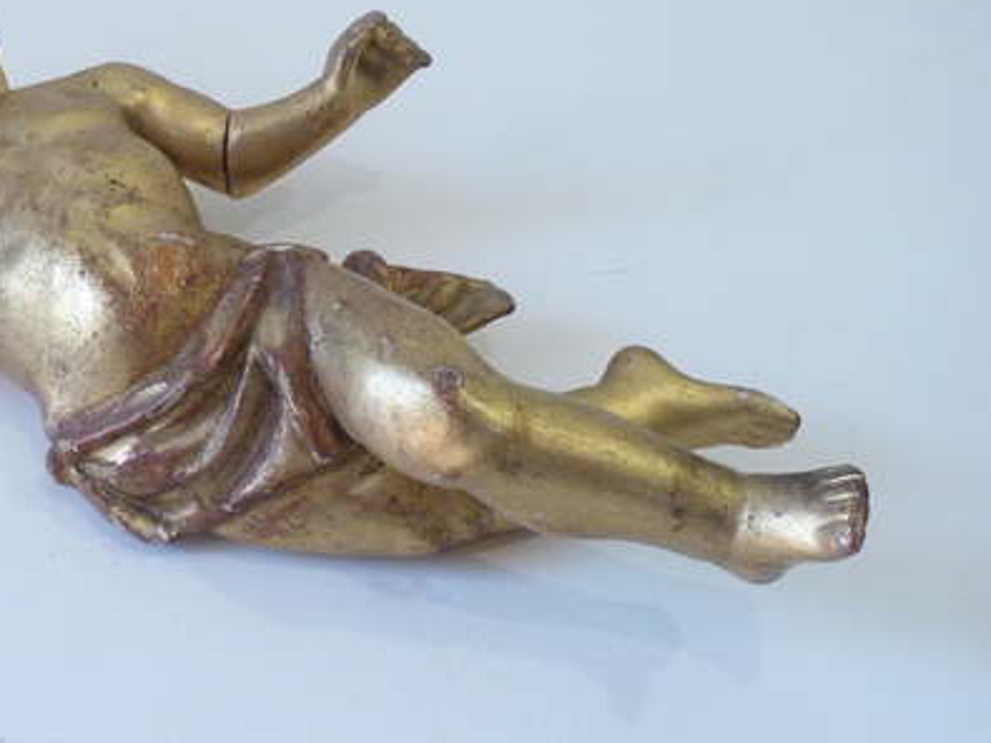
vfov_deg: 20.1
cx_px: 256
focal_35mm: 73
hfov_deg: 26.4
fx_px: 2089
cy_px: 294
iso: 400
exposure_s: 1/25
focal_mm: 7.9
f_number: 3.8
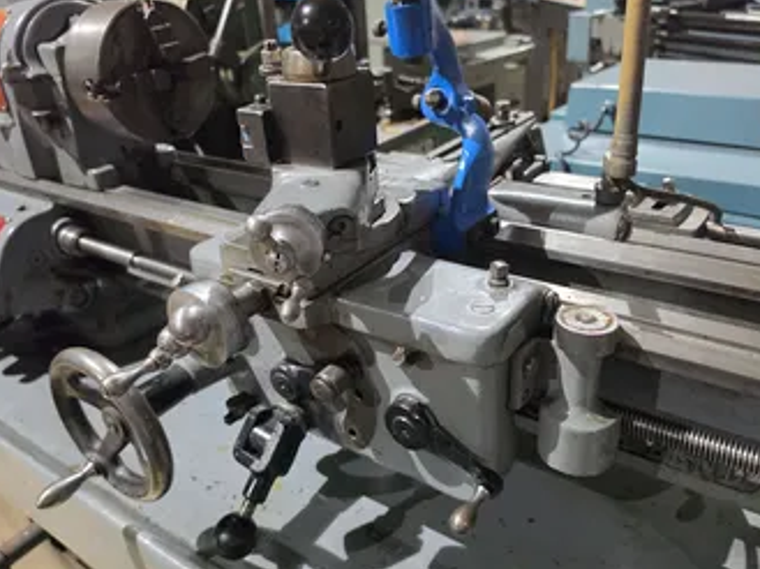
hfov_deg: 63.5
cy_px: 301
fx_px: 614
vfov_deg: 49.6
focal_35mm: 28
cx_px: 383
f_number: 1.4
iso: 1250
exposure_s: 1/120
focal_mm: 6.5
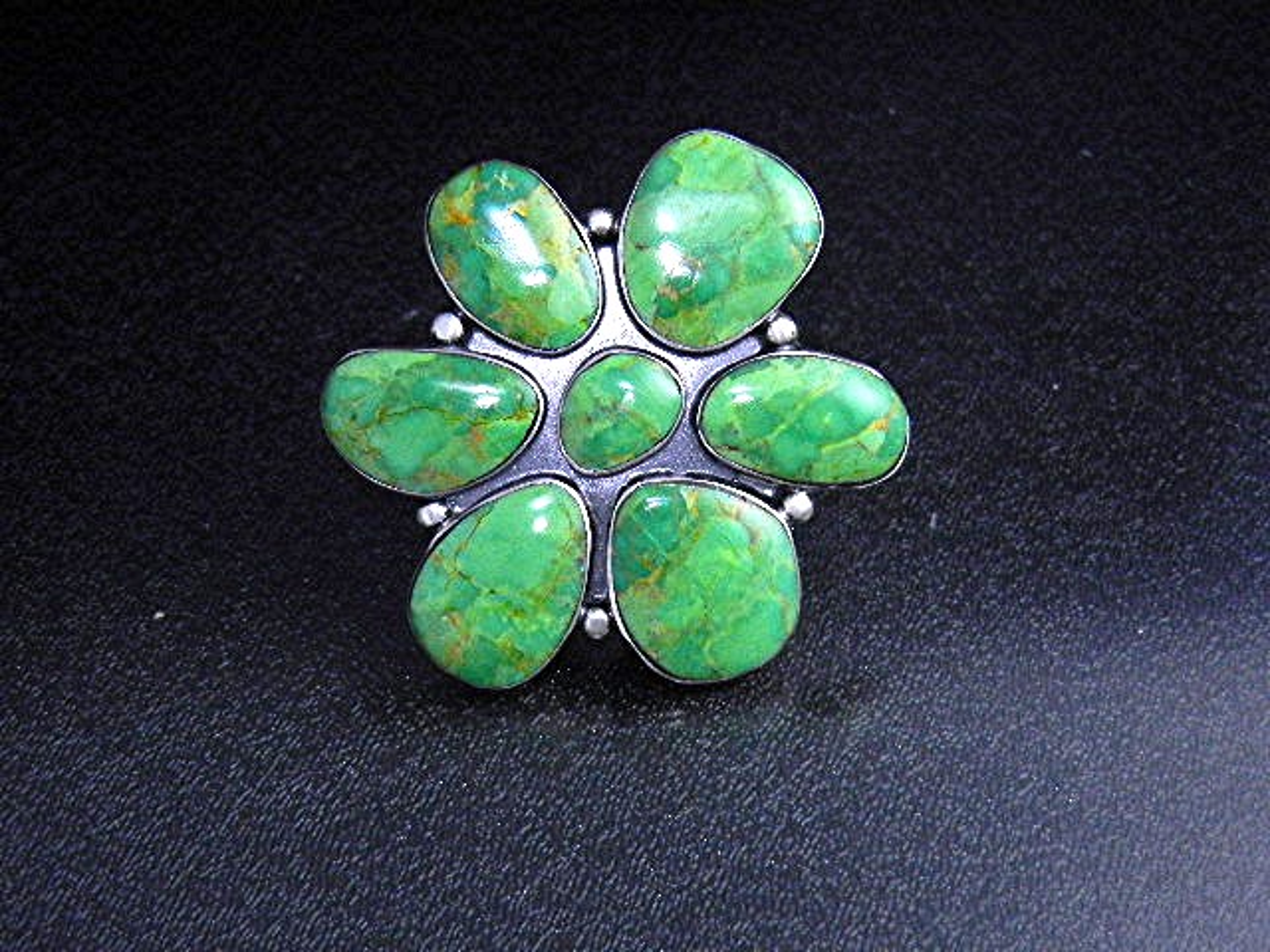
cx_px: 635
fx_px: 2165
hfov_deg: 32.7
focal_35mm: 59
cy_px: 476
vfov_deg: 24.8
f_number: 8
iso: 800
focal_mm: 10.6
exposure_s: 1/30
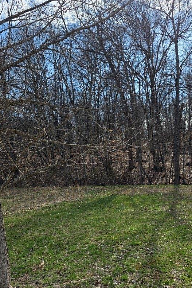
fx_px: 248
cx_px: 120
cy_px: 171
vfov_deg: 59.9
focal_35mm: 31
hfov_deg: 42.0
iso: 80
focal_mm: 6.3
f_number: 1.7
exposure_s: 1/4057
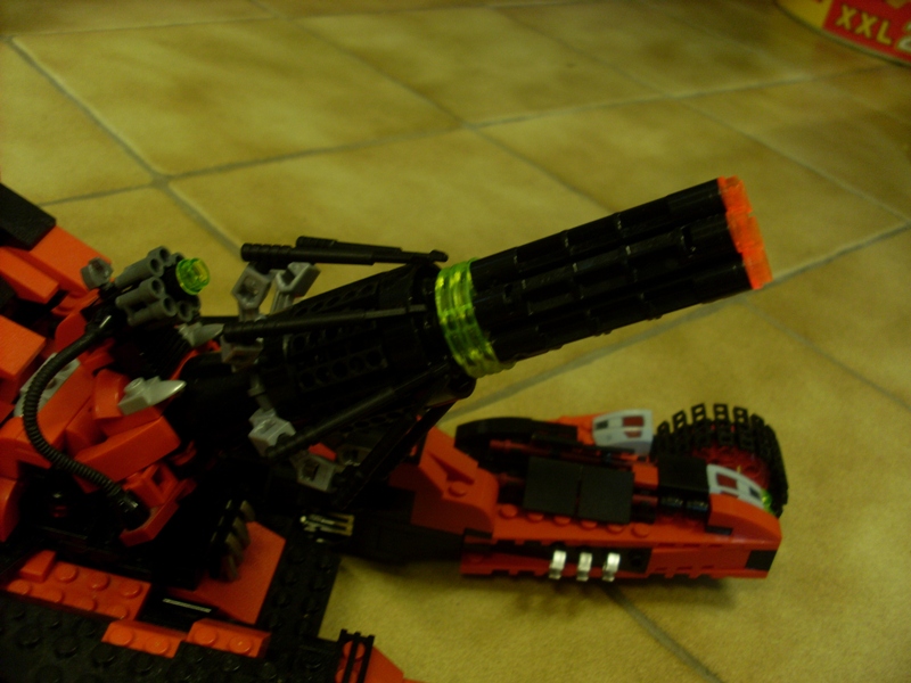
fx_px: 1000
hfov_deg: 49.0
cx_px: 456
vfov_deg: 37.7
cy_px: 342
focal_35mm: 38
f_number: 3
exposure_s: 1/8
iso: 80
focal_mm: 6.3
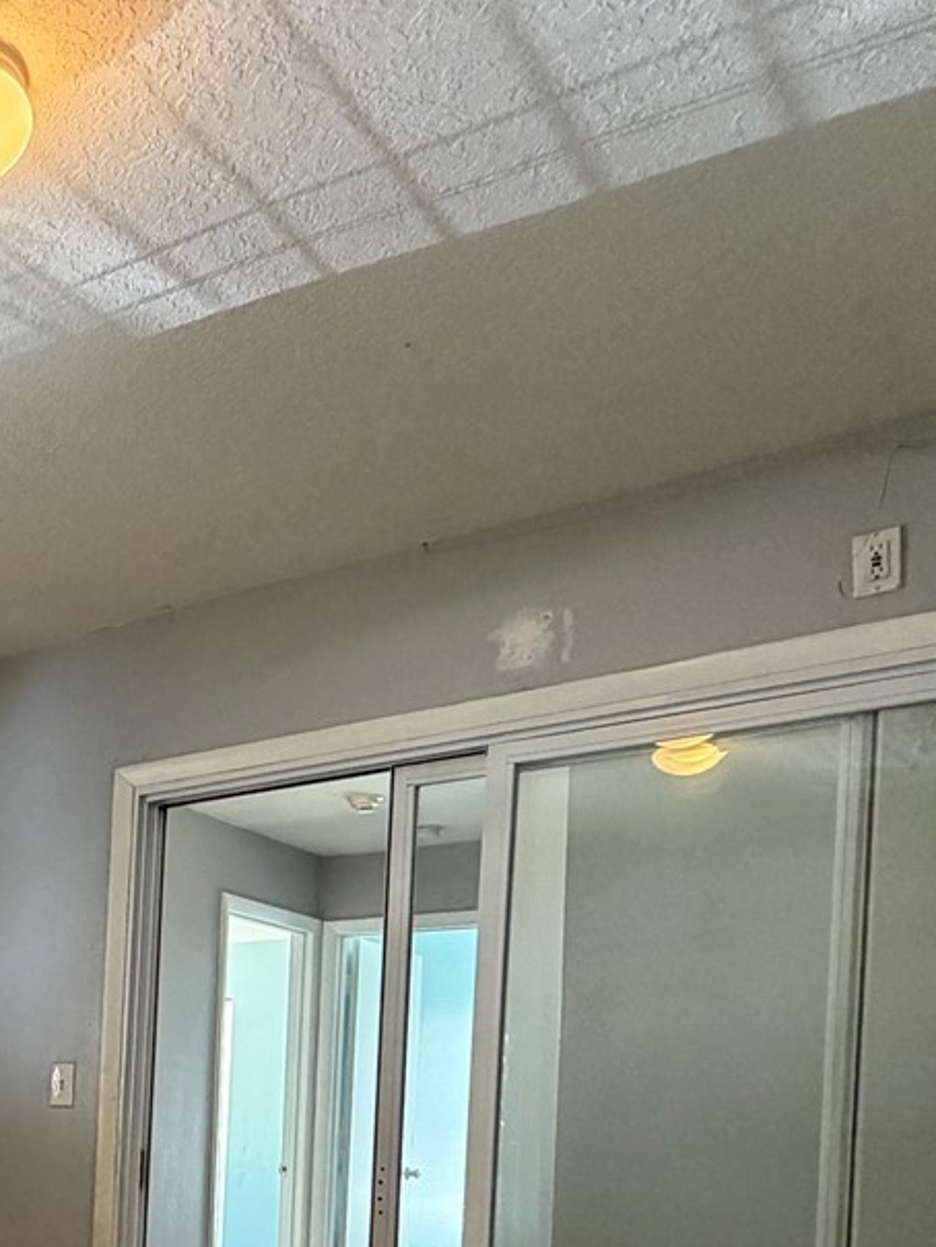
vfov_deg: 45.4
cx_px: -128
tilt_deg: -0.4
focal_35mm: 37
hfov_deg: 33.1
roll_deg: -2.9
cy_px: 1125
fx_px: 1333
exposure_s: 1/60
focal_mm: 2.22
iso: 400
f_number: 2.2
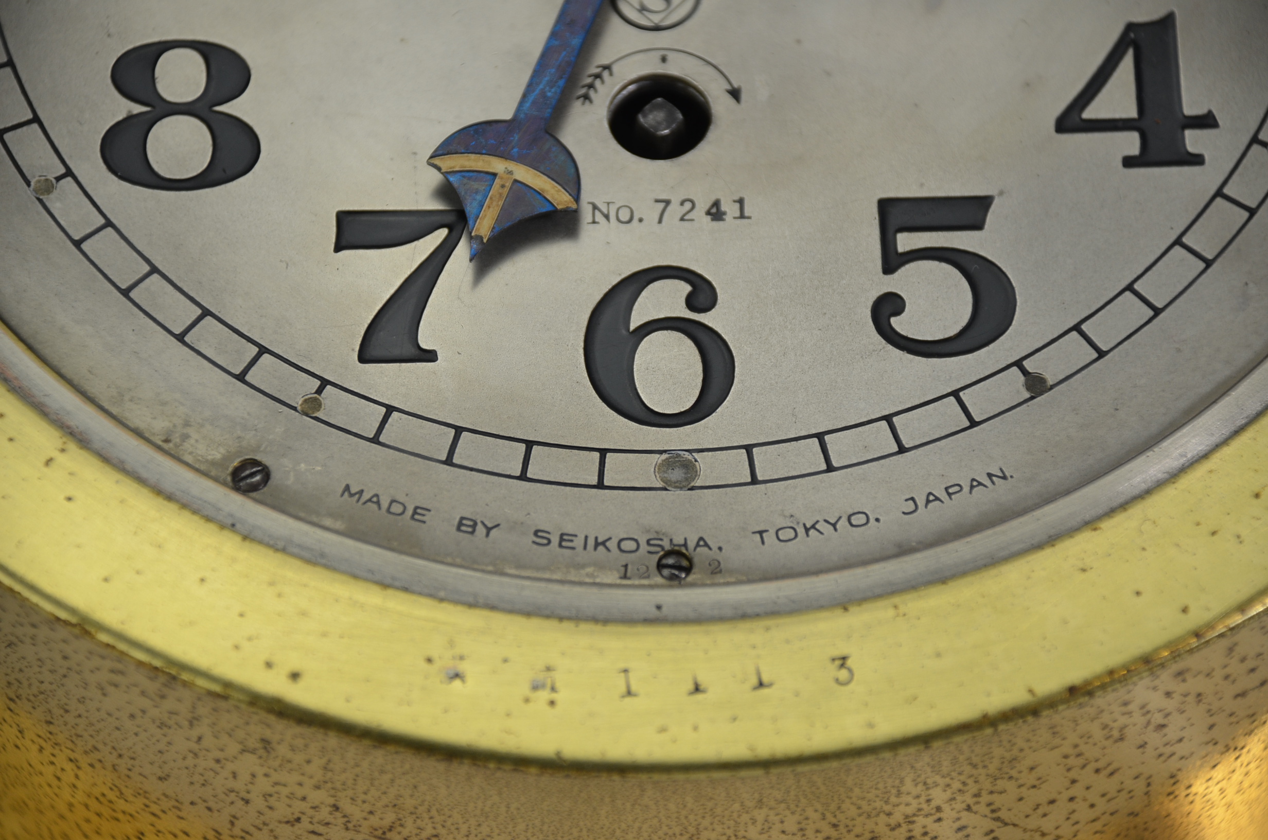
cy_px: 420
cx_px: 634
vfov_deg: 6.8
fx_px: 7118
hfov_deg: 10.2
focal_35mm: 202
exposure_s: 1/250
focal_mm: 135
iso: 450
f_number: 5.6
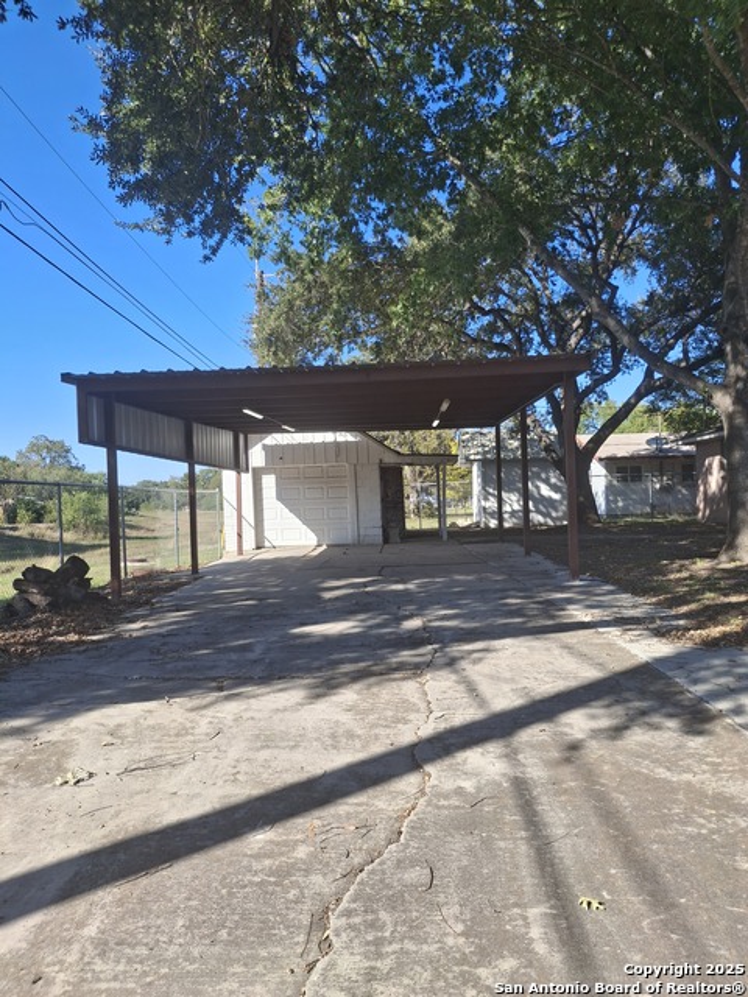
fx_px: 720
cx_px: 374
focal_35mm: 25
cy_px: 498
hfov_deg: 54.9
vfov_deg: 69.4
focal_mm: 4.69
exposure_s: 1/1218
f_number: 1.8
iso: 32
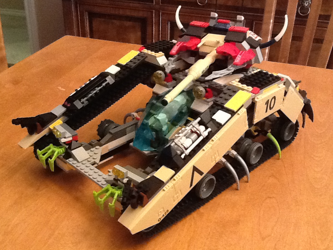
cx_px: 170
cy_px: 128
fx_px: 317
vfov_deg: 42.9
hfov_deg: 55.4
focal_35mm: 33
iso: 400
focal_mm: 2.03
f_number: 2.4
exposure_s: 1/17
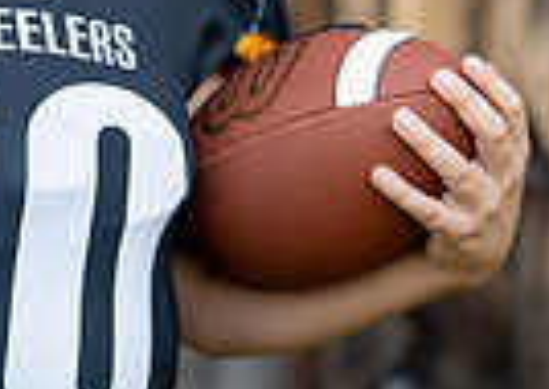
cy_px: 66
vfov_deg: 5.7
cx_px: -28
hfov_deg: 8.0
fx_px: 3888
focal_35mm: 250
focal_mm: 50
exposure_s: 1/2000
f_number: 1.2
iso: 100
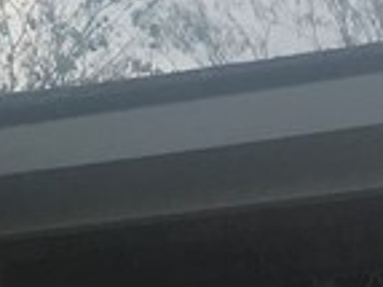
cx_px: 142
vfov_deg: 7.3
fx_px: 2222
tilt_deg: +2.1
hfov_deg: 9.8
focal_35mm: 201
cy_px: 424
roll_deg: +3.3
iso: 20
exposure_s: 1/1808
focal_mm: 3.99
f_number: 1.8
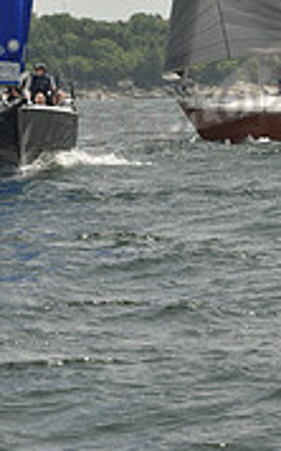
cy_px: -261
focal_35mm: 373
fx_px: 4578
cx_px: -44
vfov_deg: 5.6
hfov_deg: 3.5
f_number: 11
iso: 400
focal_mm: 112
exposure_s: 1/1250
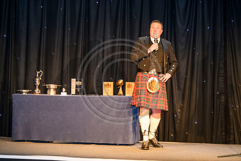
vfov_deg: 11.4
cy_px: 80
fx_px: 803
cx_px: 120
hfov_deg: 17.1
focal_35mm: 120
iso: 2500
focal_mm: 120
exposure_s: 1/250
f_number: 3.2
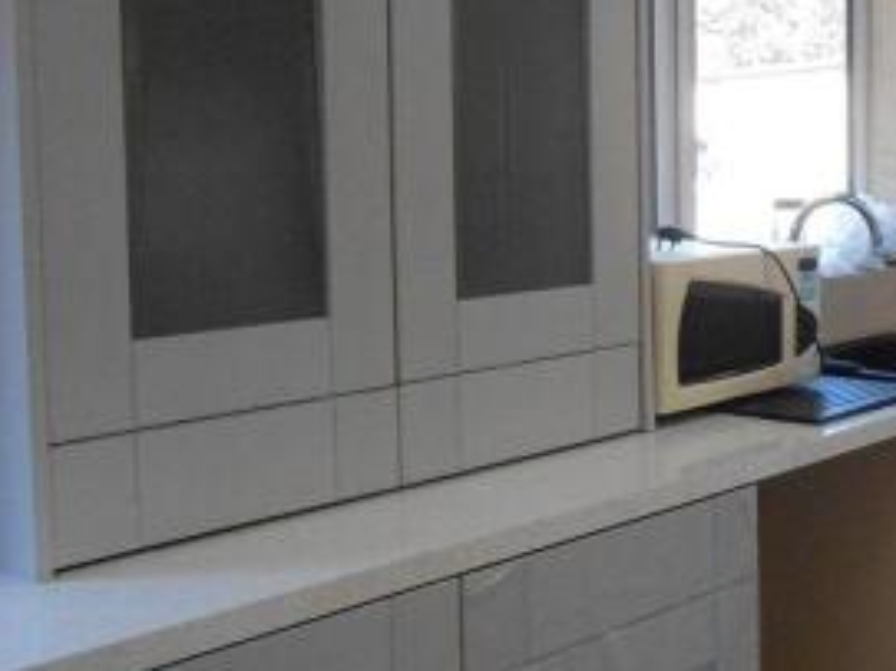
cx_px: 825
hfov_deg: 32.5
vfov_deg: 26.0
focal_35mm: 56
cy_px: 233
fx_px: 1449
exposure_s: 1/125
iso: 400
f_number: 3.5
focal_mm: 4.6
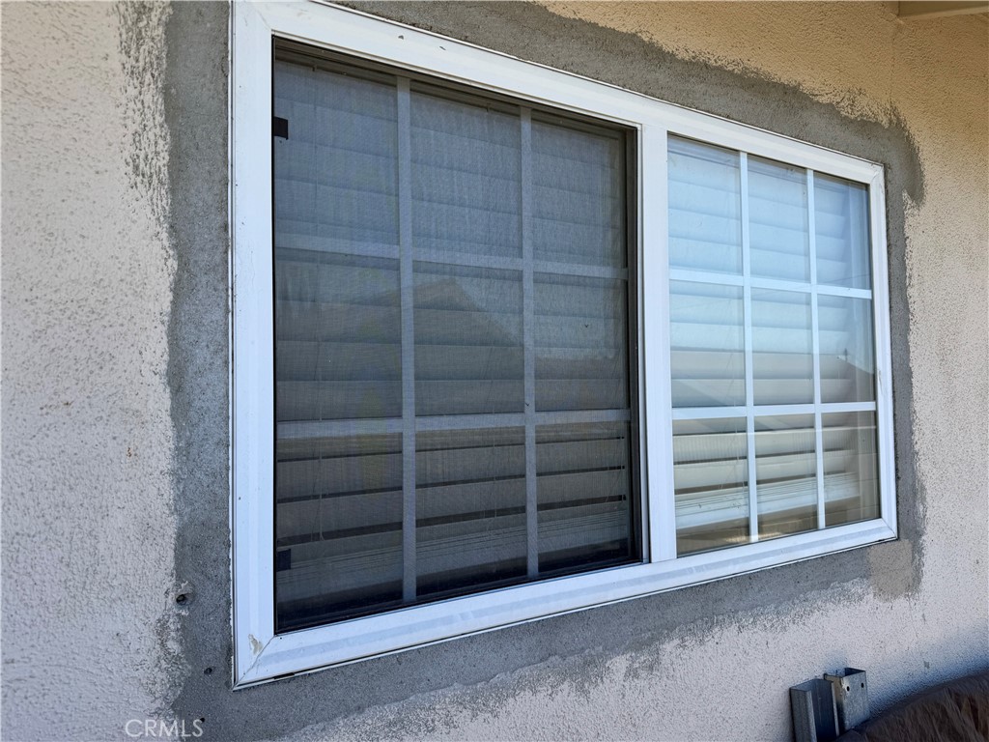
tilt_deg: +2.2
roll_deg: +0.9
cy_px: 371
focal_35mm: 24
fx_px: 686
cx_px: 494
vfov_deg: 56.8
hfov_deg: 71.6
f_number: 1.78
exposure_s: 1/1585
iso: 80
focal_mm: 6.76
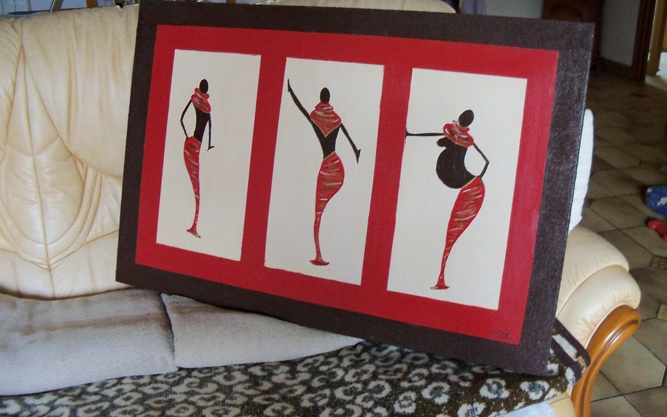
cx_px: 333
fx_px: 691
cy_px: 205
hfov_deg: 51.5
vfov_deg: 33.6
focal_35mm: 38
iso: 250
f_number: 3.5
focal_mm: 6.2
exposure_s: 1/40
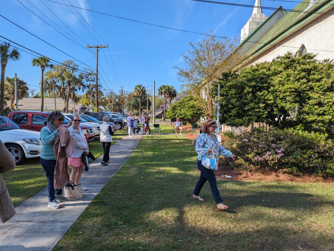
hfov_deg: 71.5
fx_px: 232
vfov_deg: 56.9
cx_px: 167
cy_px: 126
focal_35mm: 24
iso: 42
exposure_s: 1/1451
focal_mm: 6.81
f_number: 1.85
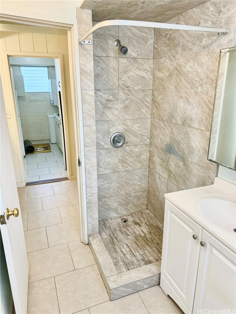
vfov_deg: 71.6
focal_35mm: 24
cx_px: 118
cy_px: 157
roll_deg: +0.6
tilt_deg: -17.7
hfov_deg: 56.8
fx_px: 218
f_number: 1.78
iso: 160
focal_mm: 6.76
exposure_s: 1/120
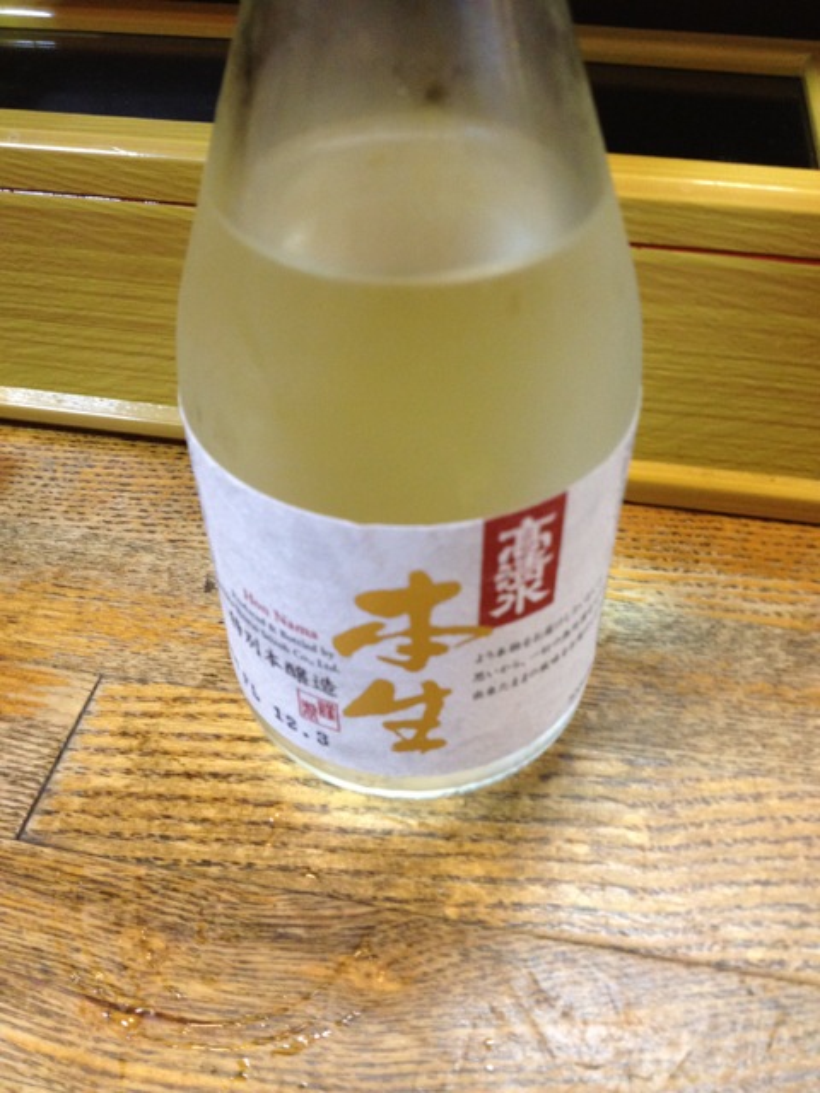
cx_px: 410
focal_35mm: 35
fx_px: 1105
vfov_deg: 52.6
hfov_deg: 40.7
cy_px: 546
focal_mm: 4.28
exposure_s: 1/20
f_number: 2.4
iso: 250
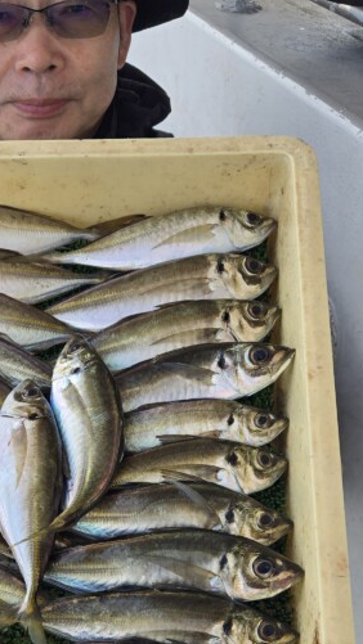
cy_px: 551
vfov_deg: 39.0
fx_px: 855
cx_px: -24
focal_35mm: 50
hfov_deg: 22.7
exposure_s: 1/616
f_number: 1.8
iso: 25
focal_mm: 5.4
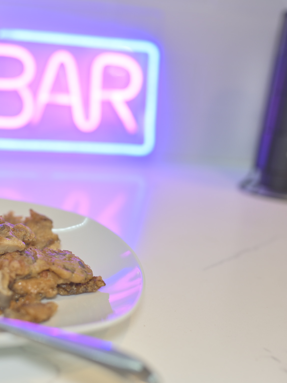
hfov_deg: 27.3
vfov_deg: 37.5
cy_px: 191
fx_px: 564
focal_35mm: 51
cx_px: 14
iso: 250
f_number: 2.5
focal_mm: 35
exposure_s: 1/100
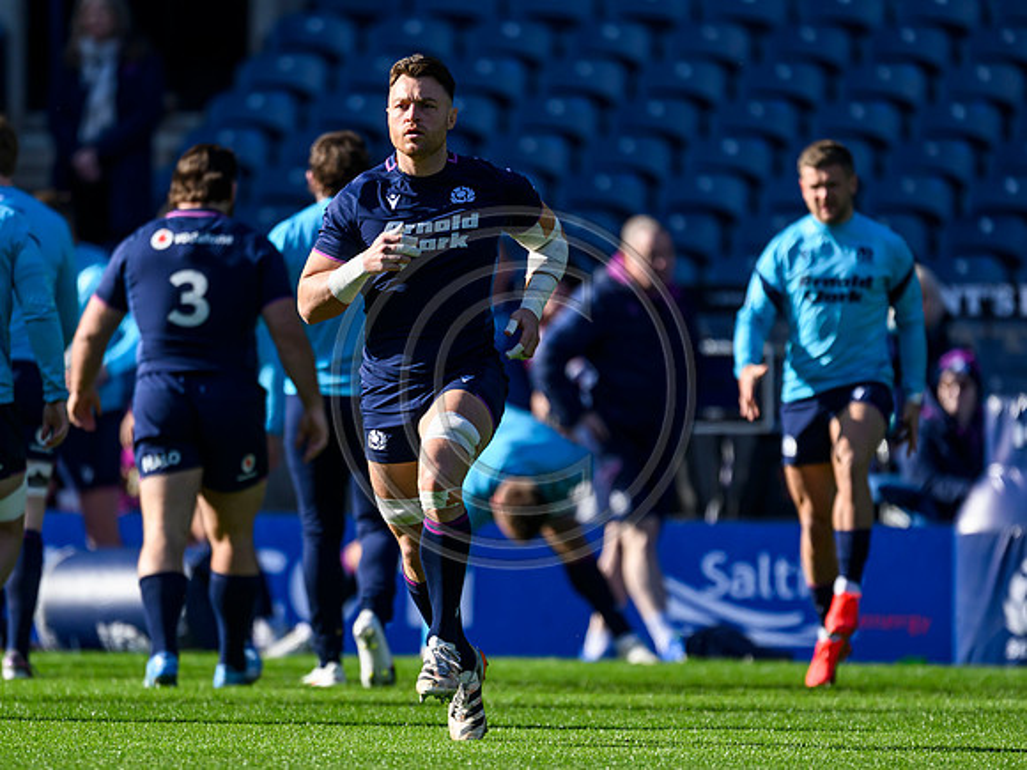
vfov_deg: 1.9
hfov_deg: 2.6
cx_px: 431
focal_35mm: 774
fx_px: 22969
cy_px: 425
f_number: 4
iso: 500
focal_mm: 560
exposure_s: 1/3200
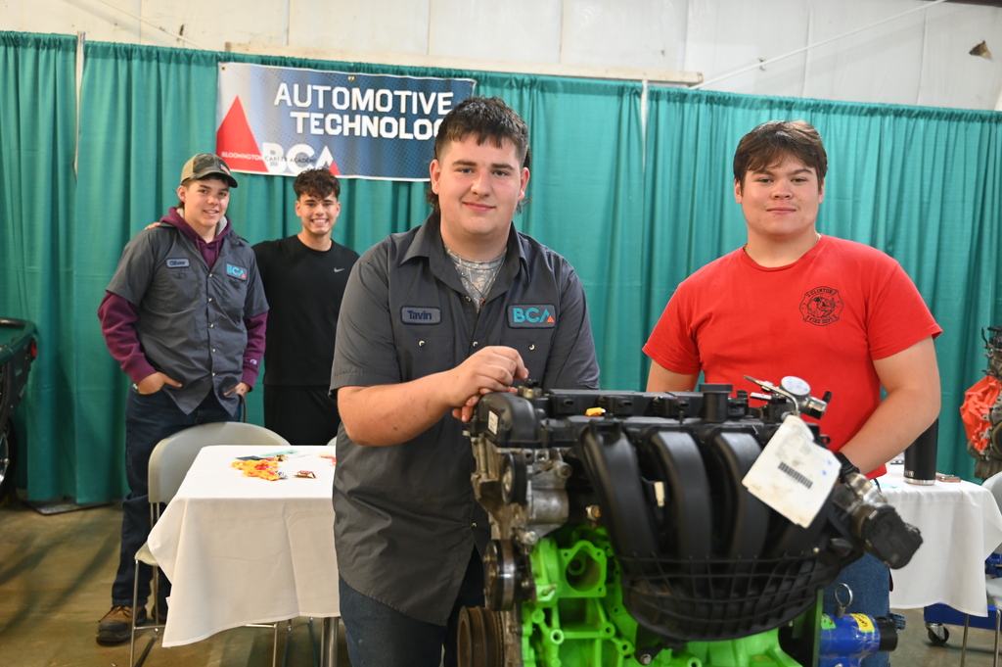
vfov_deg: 37.8
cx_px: 501
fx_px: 973
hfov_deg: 54.5
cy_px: 334
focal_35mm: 35
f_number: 2.8
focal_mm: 35
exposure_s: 1/125
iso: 1800
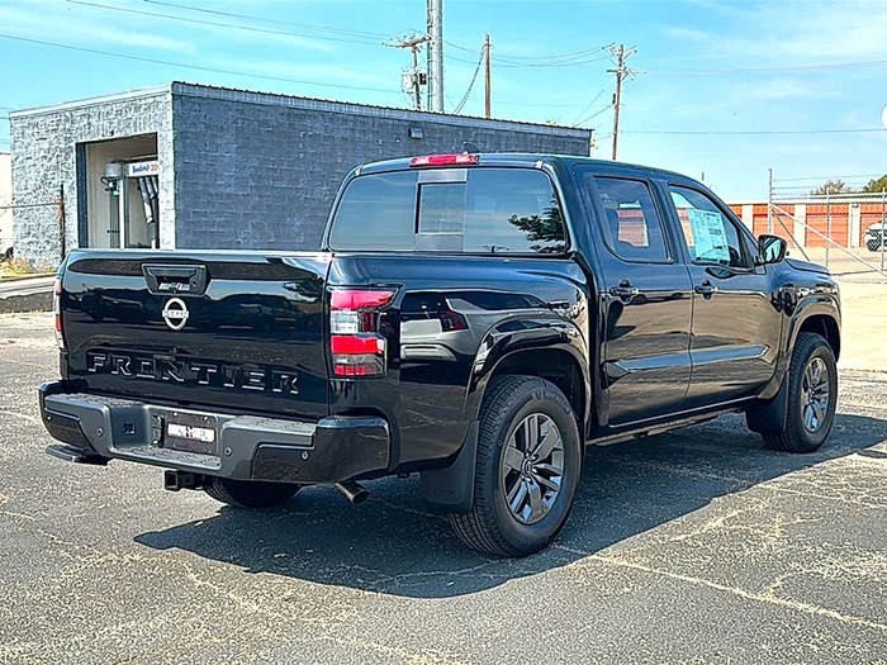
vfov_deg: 37.7
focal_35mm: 38
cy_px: 332
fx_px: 974
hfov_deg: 49.0
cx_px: 444
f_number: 1.78
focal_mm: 6.86
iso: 80
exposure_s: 1/1919
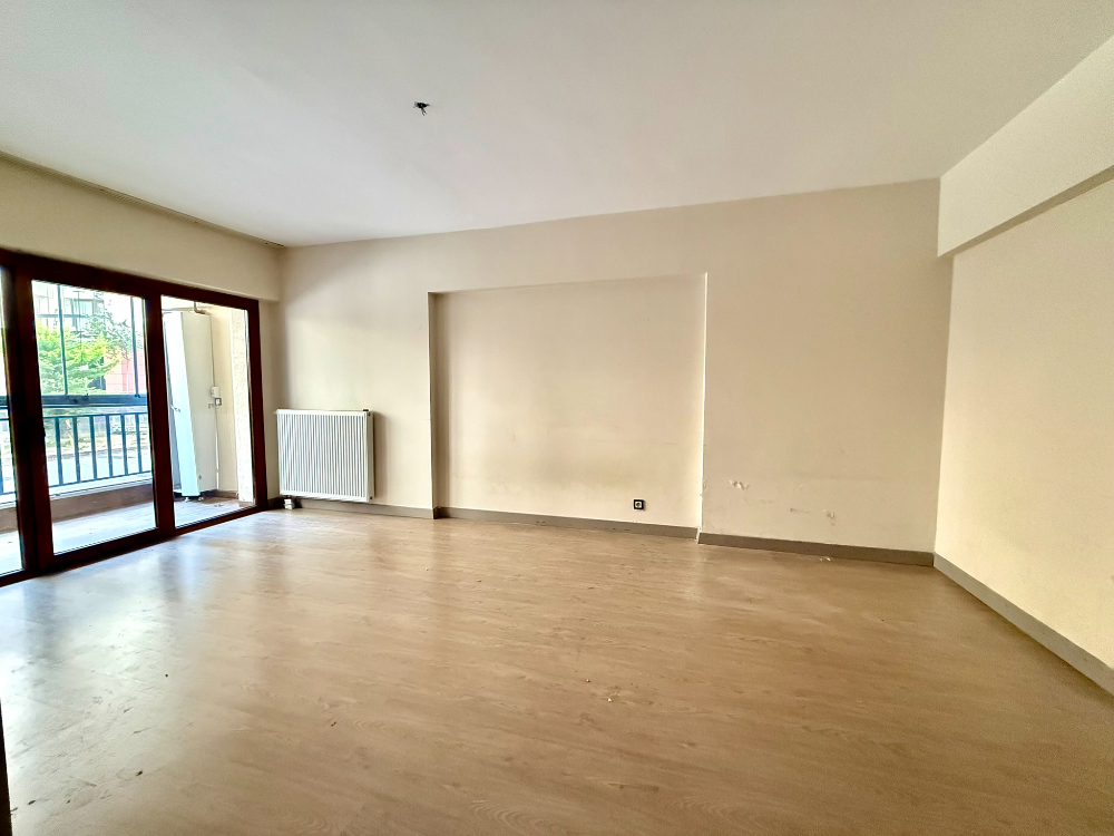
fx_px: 451
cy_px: 418
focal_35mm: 14
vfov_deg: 85.7
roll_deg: +0.8
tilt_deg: -3.4
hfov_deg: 102.1
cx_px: 557
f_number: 2.2
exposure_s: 1/60
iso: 1000
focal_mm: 2.22
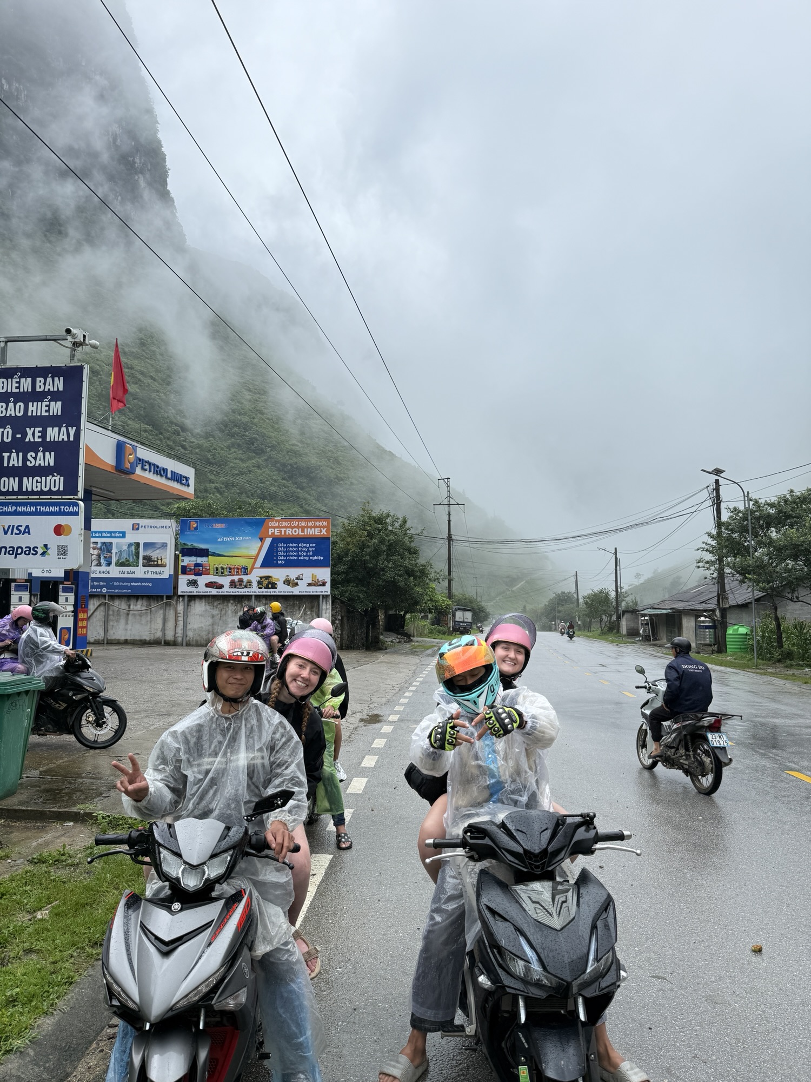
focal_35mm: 24
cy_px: 541
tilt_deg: +4.9
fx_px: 750
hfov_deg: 56.8
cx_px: 406
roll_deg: -0.6
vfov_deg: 71.6
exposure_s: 1/1855
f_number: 1.78
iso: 80
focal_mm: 6.76
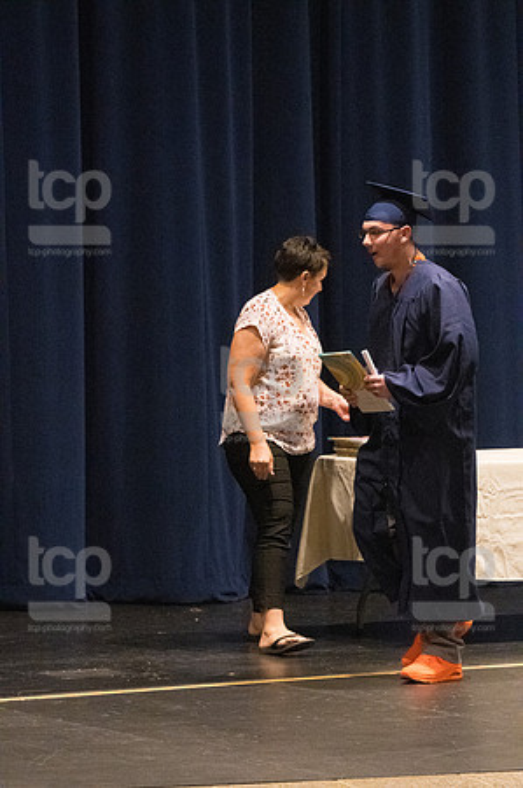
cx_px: 262
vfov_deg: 10.6
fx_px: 4259
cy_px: 394
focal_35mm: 195
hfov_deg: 7.0
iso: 8000
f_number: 4.5
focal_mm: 130
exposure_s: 1/250
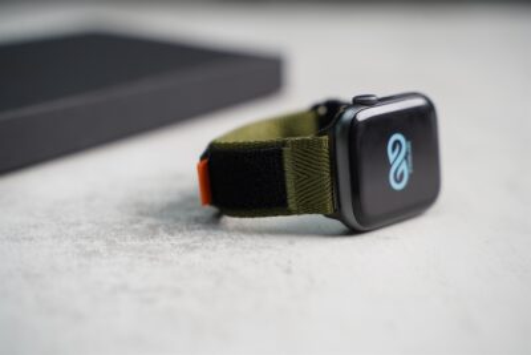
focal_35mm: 75
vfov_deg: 18.2
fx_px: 1107
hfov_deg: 27.0
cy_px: 178
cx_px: 266
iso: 640
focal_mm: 75
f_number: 4
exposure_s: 1/80
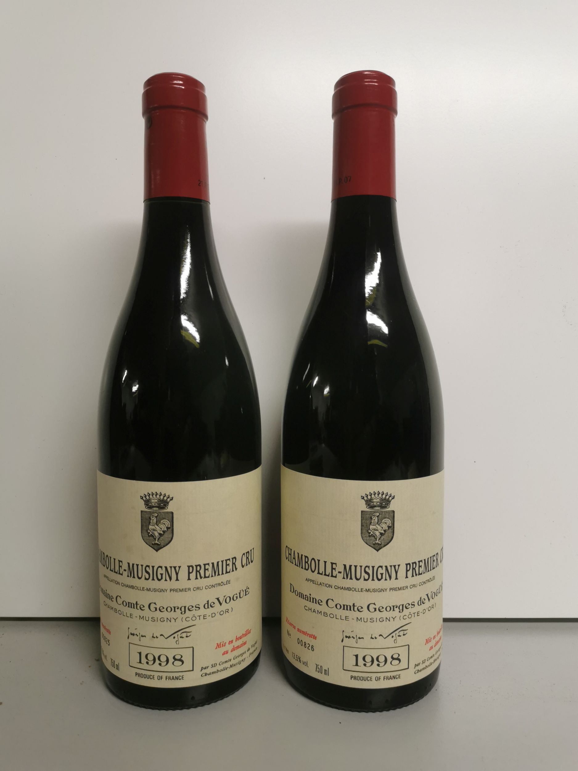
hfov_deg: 51.4
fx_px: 601
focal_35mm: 27
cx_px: 289
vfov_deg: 65.3
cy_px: 386
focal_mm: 5.58
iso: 160
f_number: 1.8
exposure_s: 1/100
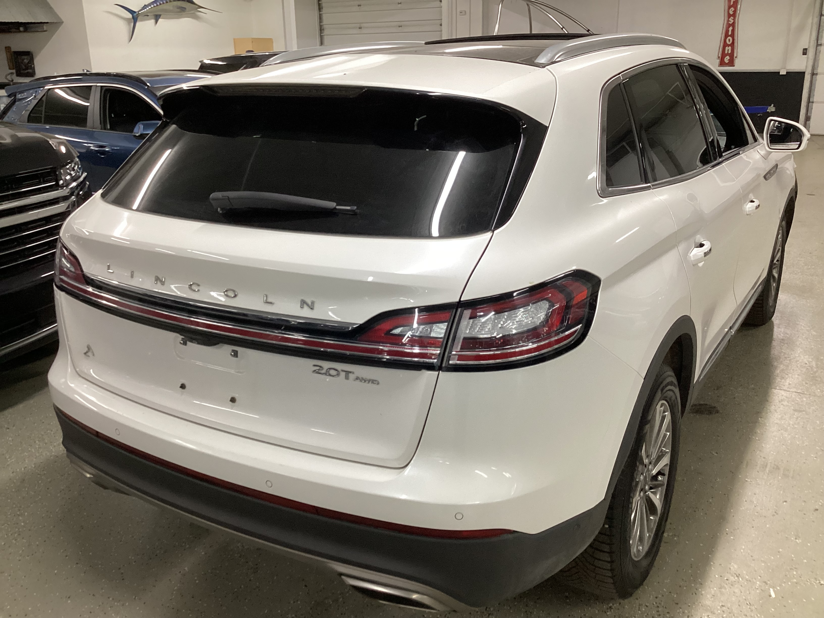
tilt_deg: -20.5
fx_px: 738
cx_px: 412
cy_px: 309
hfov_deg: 58.4
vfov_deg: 45.4
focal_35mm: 31
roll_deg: +0.1
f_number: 2.4
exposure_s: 1/60
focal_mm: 3.3
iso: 160
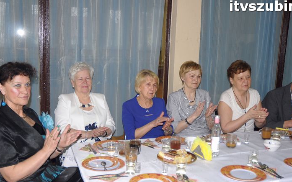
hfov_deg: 48.2
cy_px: 112
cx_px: 146
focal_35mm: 41
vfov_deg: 31.1
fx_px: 326
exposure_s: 1/60
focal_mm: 22
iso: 200
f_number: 3.5
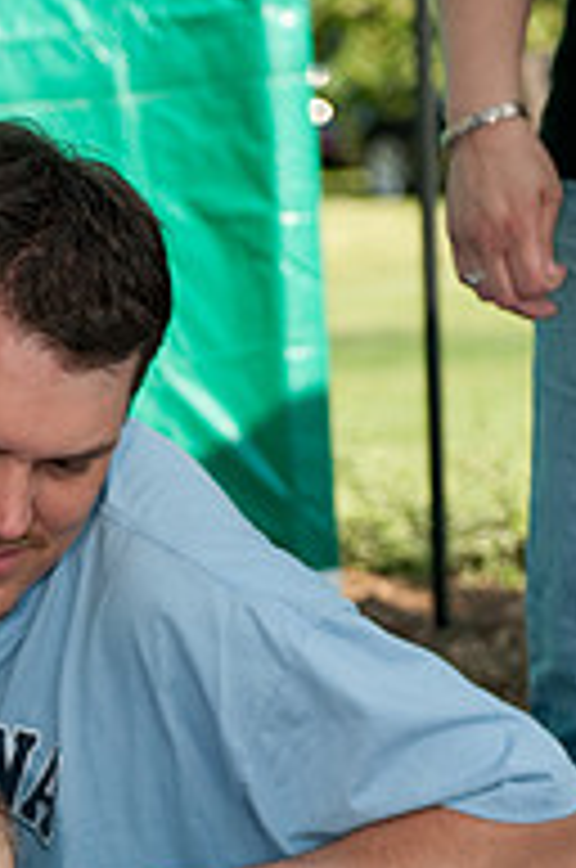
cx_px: -56
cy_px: 751
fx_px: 3926
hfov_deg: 8.3
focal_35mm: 163
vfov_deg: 12.5
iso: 250
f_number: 4.5
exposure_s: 1/1000
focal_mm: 70
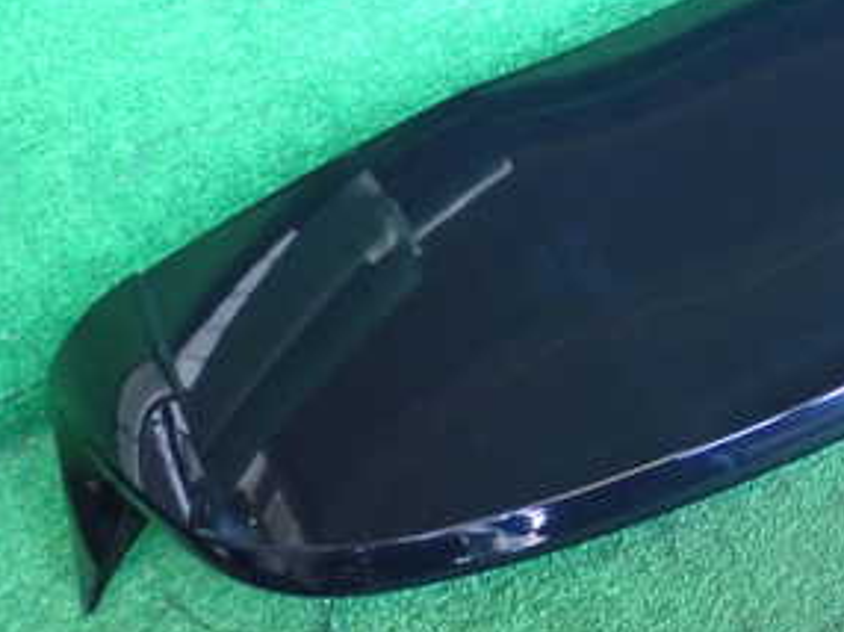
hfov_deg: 28.7
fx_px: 1535
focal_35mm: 63
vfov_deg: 23.1
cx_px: 859
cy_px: 177
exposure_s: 1/30
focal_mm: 5.4
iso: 500
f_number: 2.3
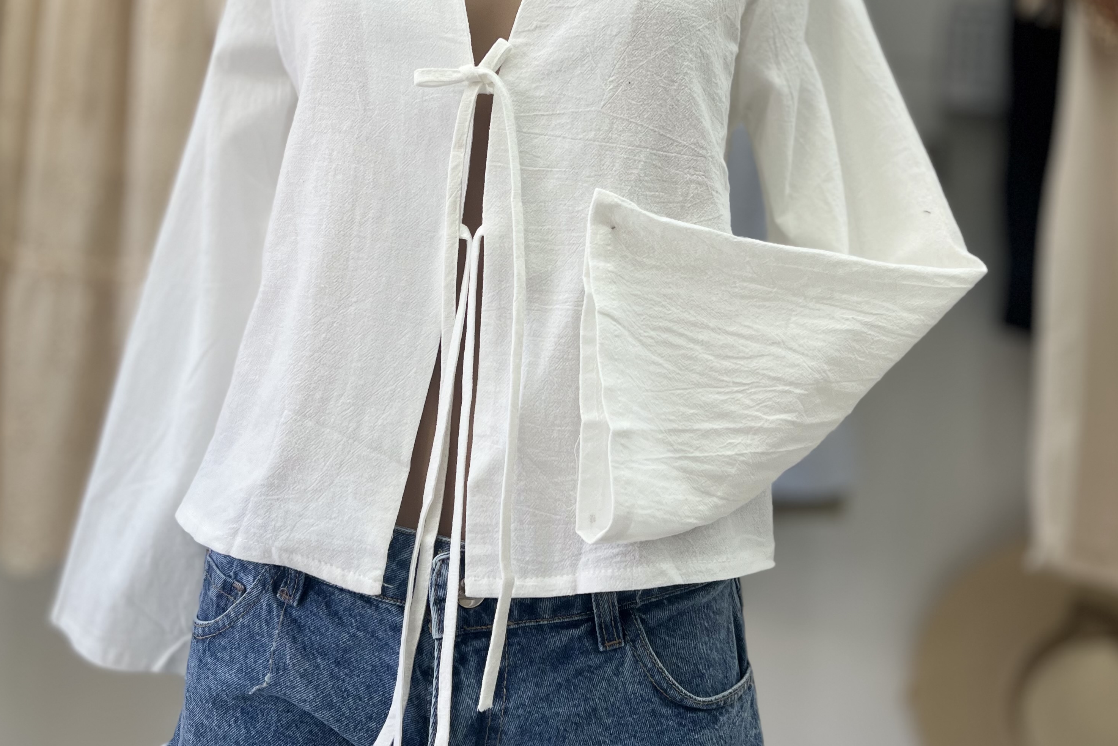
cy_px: 242
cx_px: 557
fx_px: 1149
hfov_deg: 51.9
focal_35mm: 37
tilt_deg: +2.4
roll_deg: -4.4
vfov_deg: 35.6
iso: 50
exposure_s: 1/381
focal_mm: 5.7
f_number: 1.5
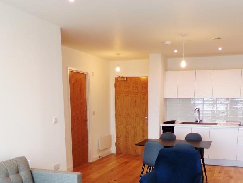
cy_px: 150
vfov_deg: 34.0
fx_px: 288
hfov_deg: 45.6
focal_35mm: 41
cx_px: 139
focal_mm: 4.3
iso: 100
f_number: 3
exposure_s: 1/38
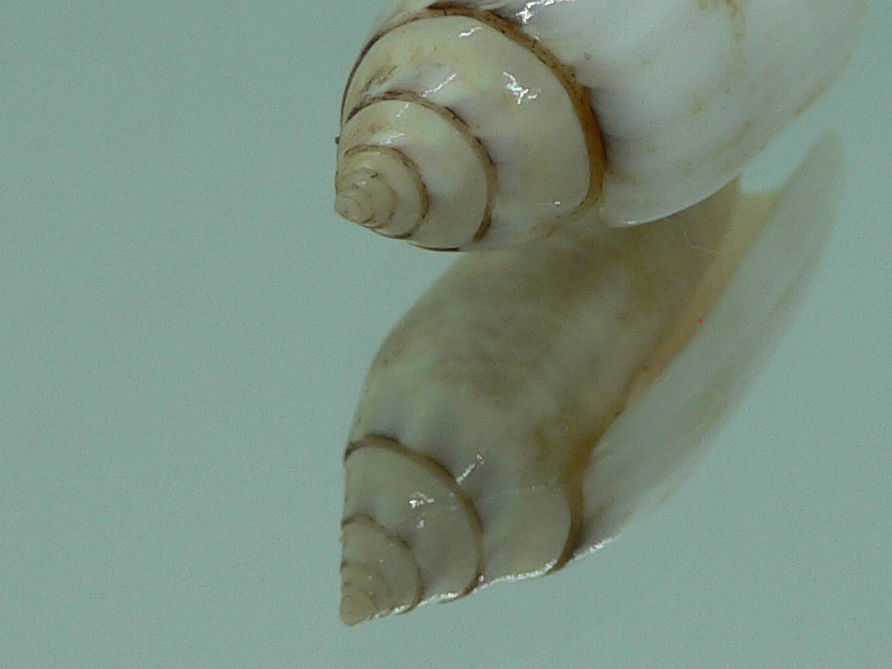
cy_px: 148
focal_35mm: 92
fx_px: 2370
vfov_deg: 16.0
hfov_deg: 21.3
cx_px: 570
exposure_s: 1/80
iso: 80
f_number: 2.8
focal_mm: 4.6
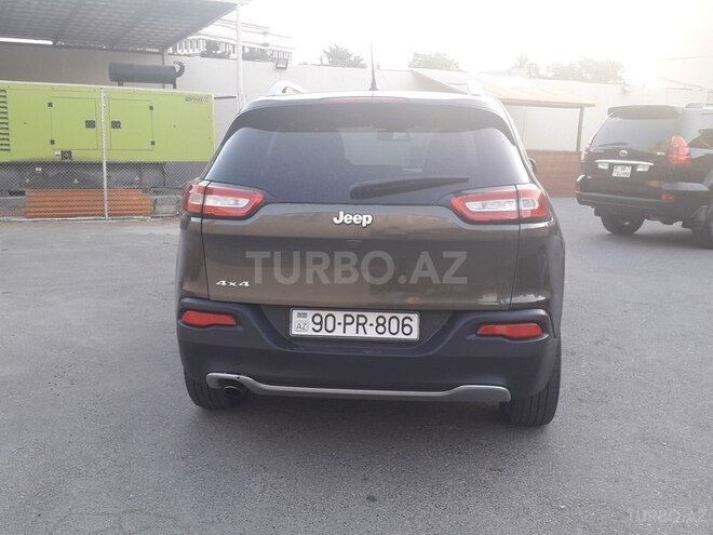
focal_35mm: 27
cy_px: 268
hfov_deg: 65.3
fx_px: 556
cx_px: 356
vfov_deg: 51.4
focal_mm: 3.6
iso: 50
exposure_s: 1/50
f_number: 1.9
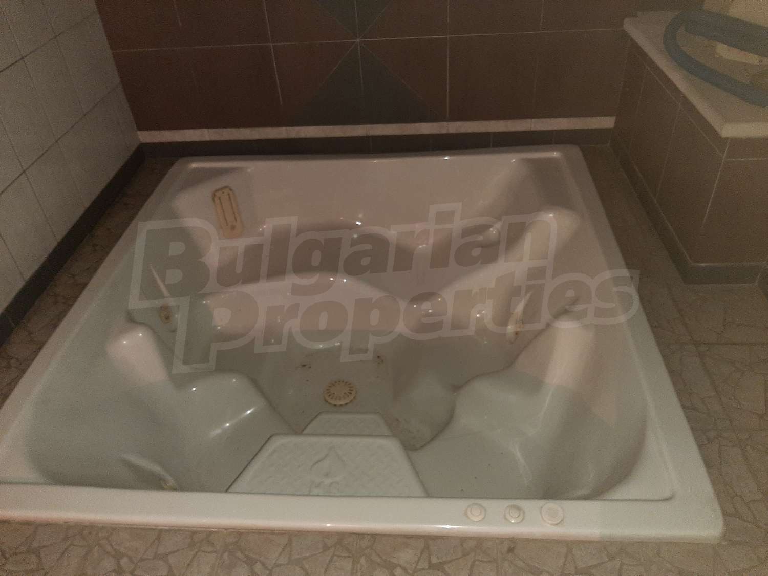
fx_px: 577
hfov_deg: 67.3
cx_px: 384
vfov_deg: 53.1
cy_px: 288
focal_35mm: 26
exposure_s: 1/17
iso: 1000
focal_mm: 3.93
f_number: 1.7
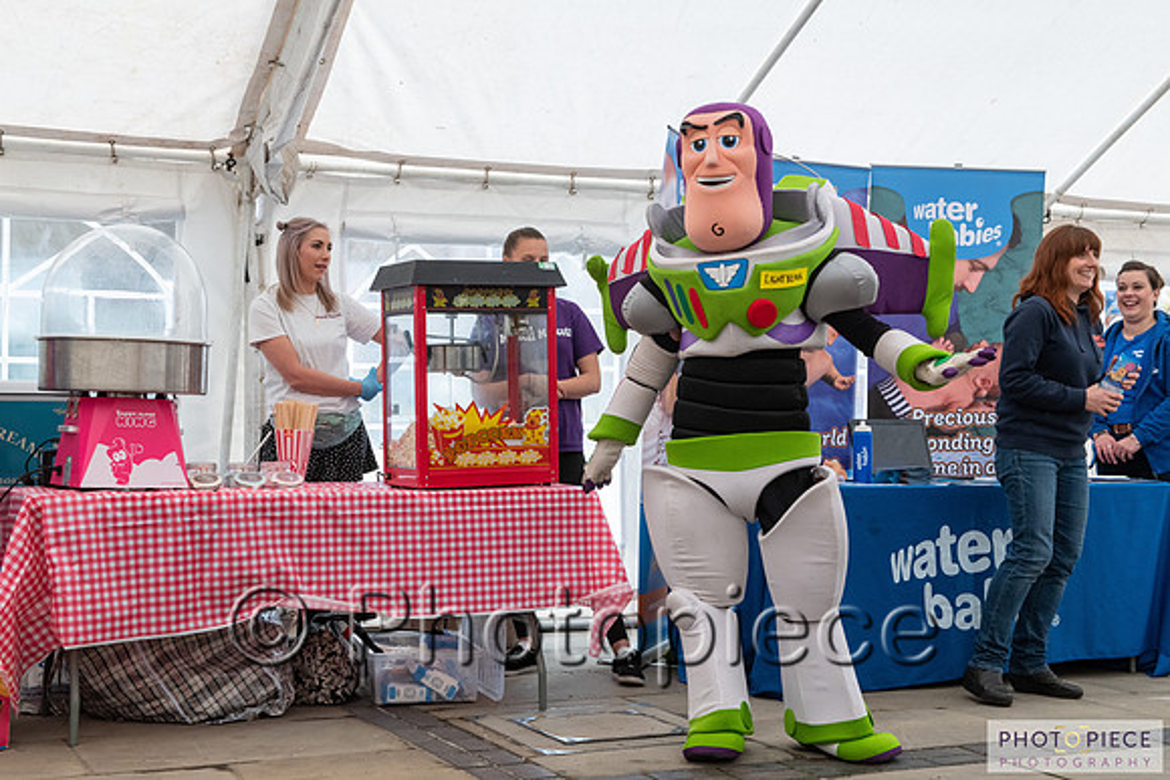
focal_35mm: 55
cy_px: 390
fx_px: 1788
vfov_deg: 24.6
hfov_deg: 36.2
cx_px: 585
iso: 1100
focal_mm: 55
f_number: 9
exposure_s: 1/200
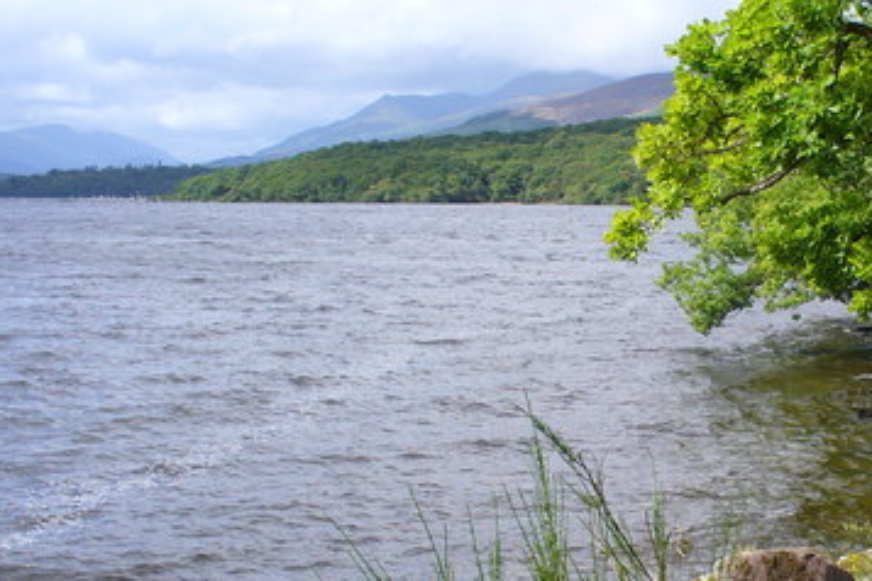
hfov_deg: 28.2
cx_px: 769
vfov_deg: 19.7
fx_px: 1671
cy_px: 364
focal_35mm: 69
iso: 80
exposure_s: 1/200
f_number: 5.6
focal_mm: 6.1
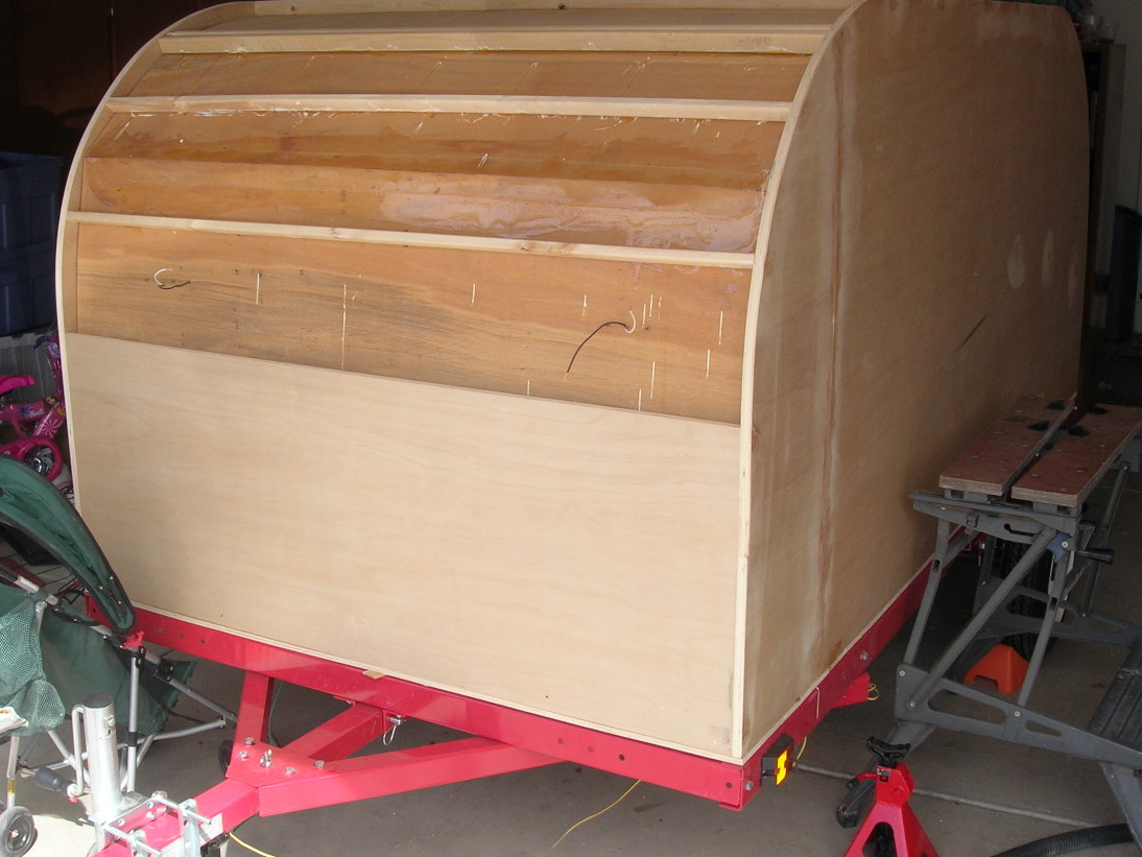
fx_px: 1485
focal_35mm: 45
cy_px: 391
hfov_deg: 42.1
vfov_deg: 32.2
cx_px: 598
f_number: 4.8
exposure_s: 1/152
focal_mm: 7.8
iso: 64
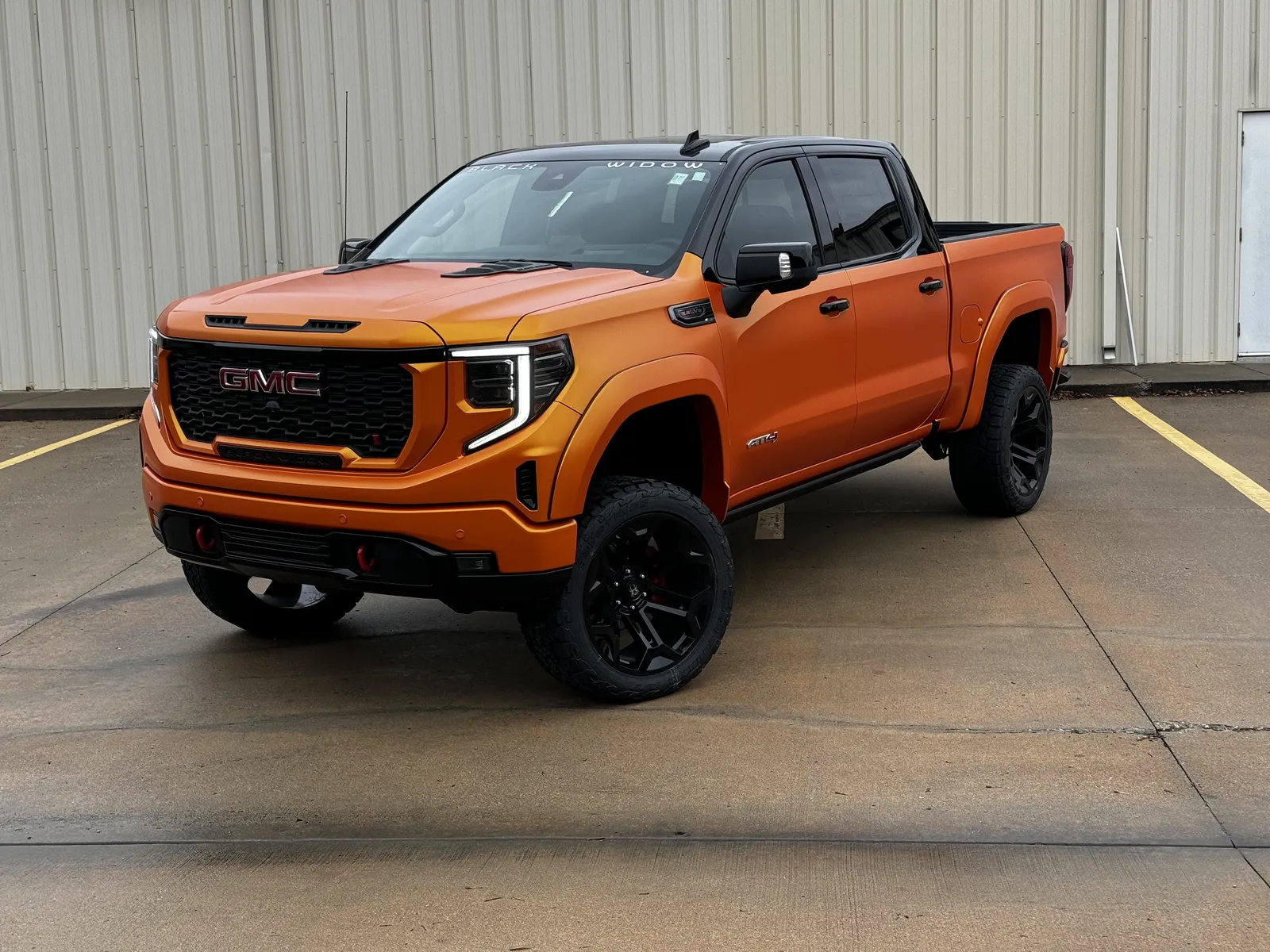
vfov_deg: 30.3
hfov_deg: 39.7
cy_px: 476
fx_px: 1761
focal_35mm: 48
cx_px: 635
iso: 50
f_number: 1.78
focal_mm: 6.86
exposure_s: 1/133
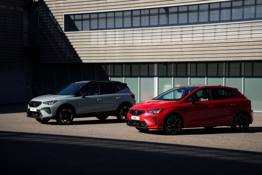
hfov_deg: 23.9
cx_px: 131
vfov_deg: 16.1
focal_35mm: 85
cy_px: 88
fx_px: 619
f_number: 2
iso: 50
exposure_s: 1/2500
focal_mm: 85
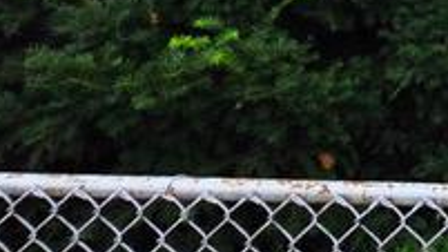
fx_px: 903
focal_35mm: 76
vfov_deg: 12.9
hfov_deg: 19.9
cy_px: -310
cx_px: 818
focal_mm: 2.2
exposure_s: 1/1533
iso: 32
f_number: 1.9
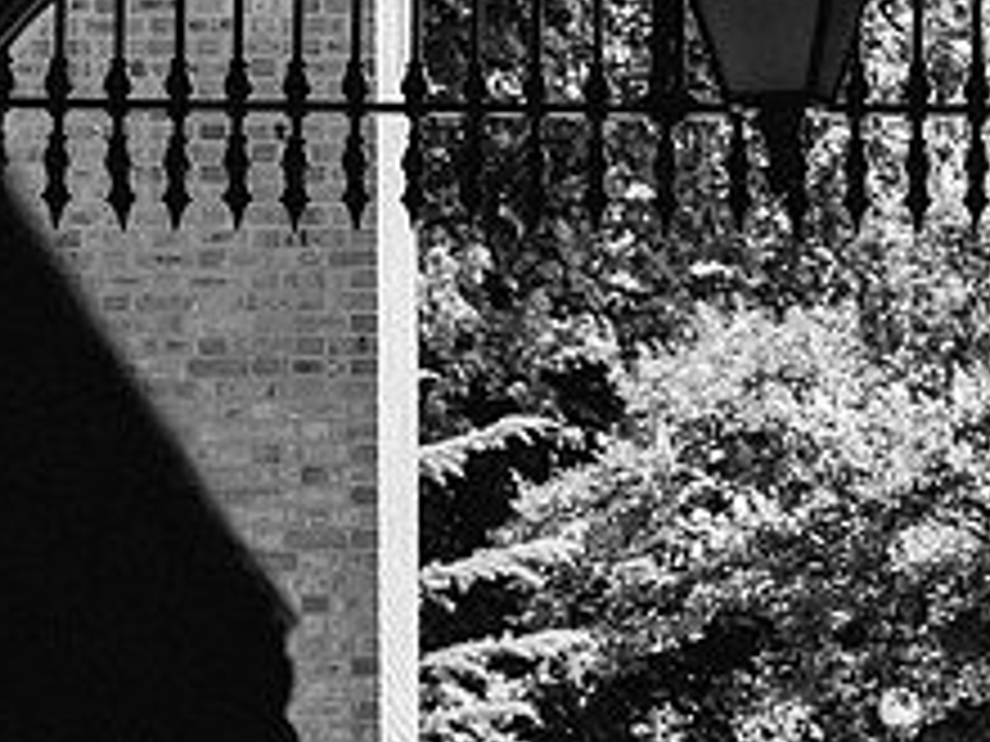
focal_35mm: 189
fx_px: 5405
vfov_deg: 7.8
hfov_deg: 10.5
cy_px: 817
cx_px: 486
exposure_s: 1/2000
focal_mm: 70
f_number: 4
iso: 400
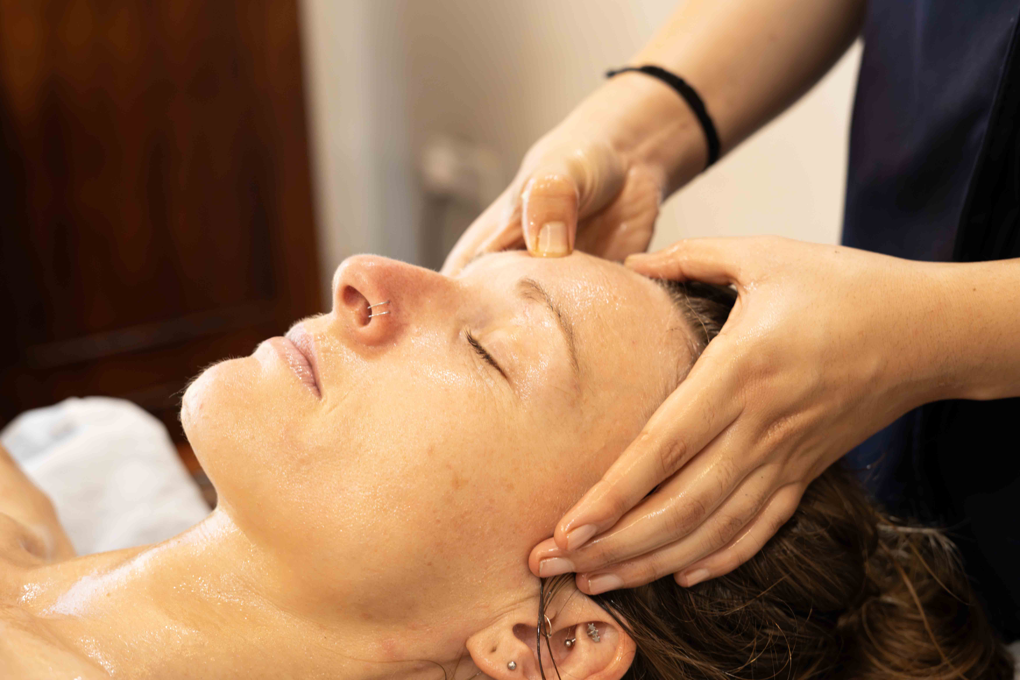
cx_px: 510
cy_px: 340
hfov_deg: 39.6
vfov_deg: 27.0
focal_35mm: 50
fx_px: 1417
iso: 5000
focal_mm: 50
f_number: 4
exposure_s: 1/100
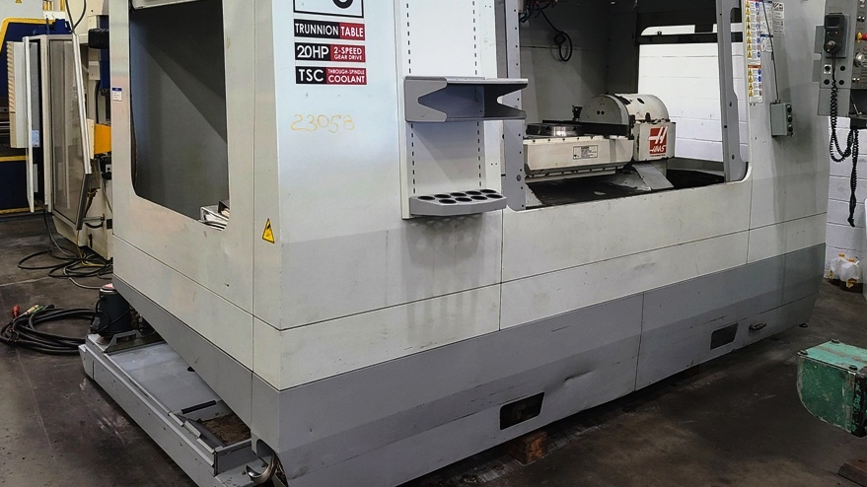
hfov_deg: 59.5
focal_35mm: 33
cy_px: 134
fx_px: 758
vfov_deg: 35.0
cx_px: 439
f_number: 1.8
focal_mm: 5.4
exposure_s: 1/60
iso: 200
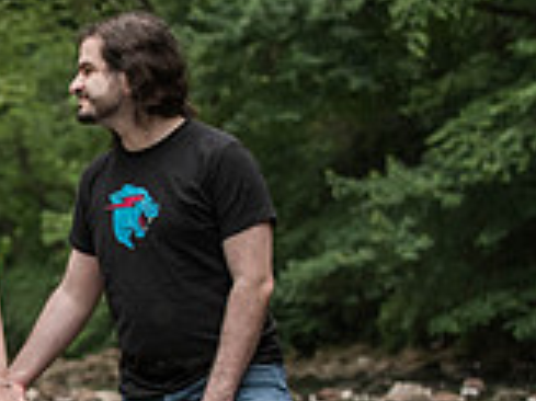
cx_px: -113
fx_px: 3806
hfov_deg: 8.0
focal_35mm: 246
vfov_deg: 6.0
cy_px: 307
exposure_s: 1/400
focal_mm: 70
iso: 1600
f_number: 4
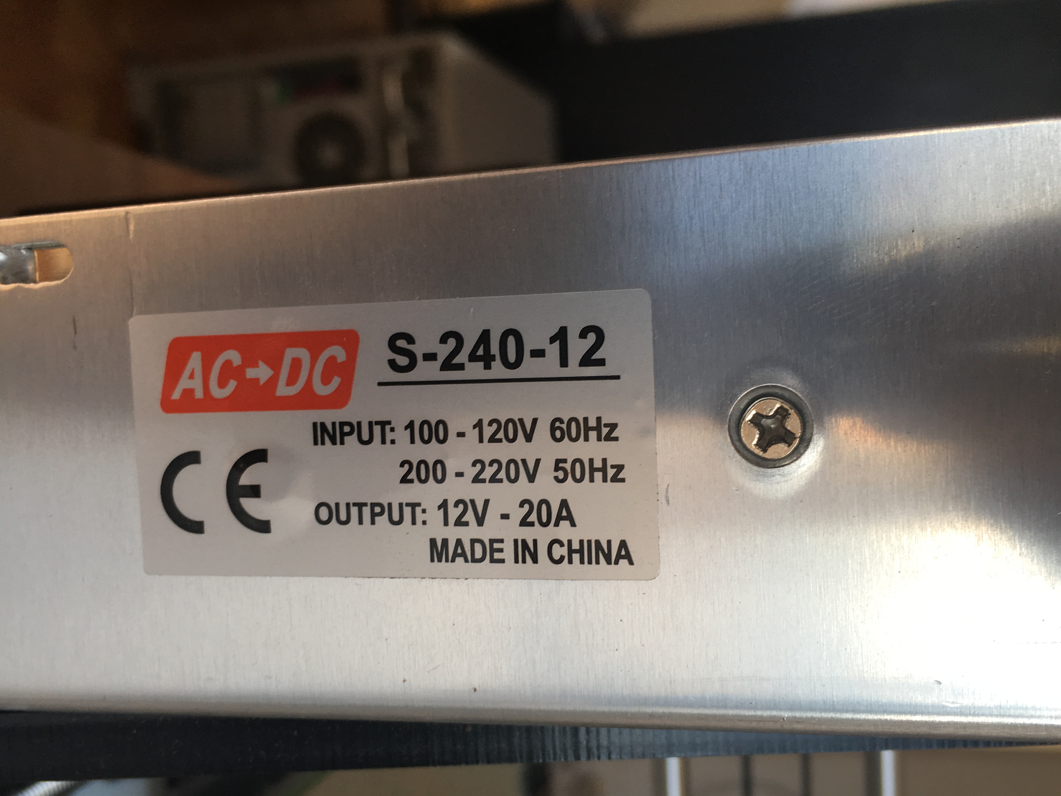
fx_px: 1073
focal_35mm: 35
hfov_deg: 52.6
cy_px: 447
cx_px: 528
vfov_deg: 40.6
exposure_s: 1/100
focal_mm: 4.15
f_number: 2.2
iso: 32
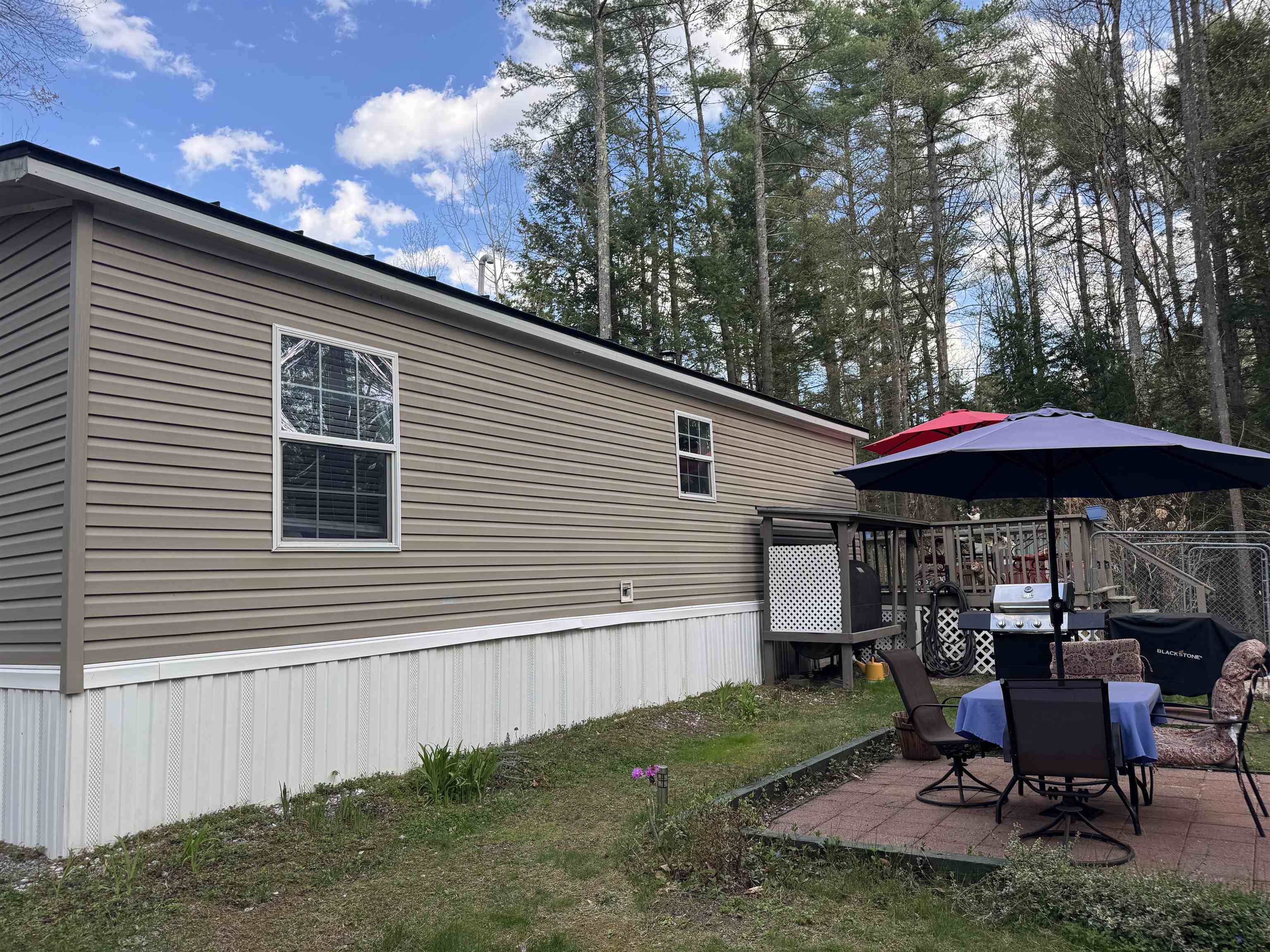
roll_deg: +2.0
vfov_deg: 56.8
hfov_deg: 71.6
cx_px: 635
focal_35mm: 24
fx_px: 881
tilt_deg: +6.1
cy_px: 476
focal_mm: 6.76
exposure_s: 1/633
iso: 80
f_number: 1.78
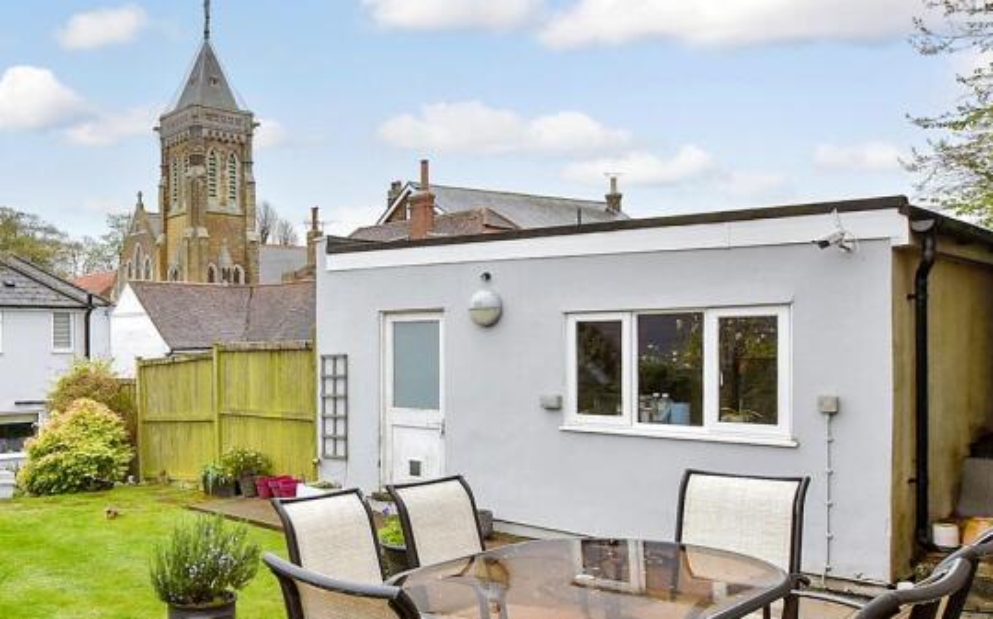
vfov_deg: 42.9
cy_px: 363
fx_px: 784
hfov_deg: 60.7
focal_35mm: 29
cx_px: 235
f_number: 6.3
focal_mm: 10
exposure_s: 1/80
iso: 160
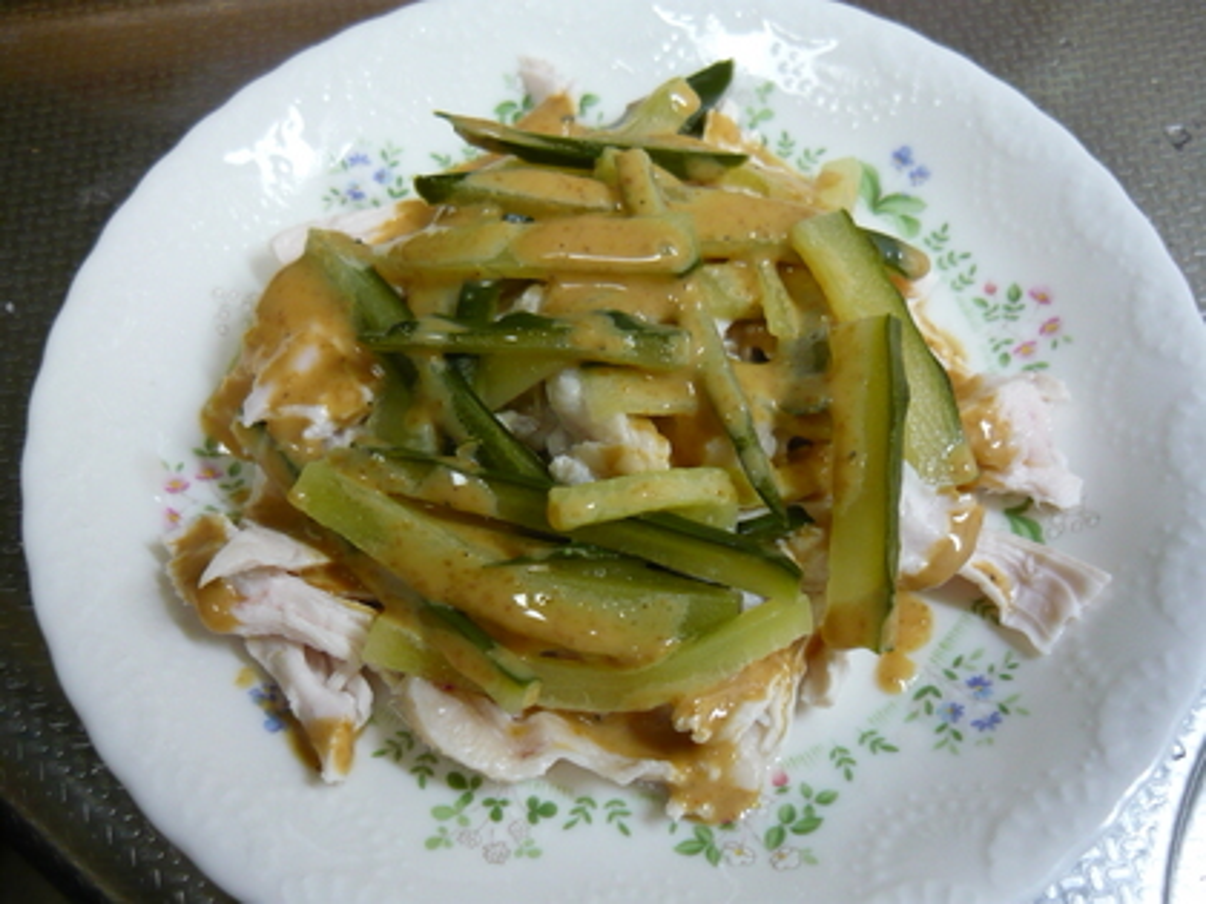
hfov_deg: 55.4
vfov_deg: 42.9
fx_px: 1150
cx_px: 603
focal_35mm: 33
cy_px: 452
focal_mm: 5.5
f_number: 2.8
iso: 250
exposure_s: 1/30
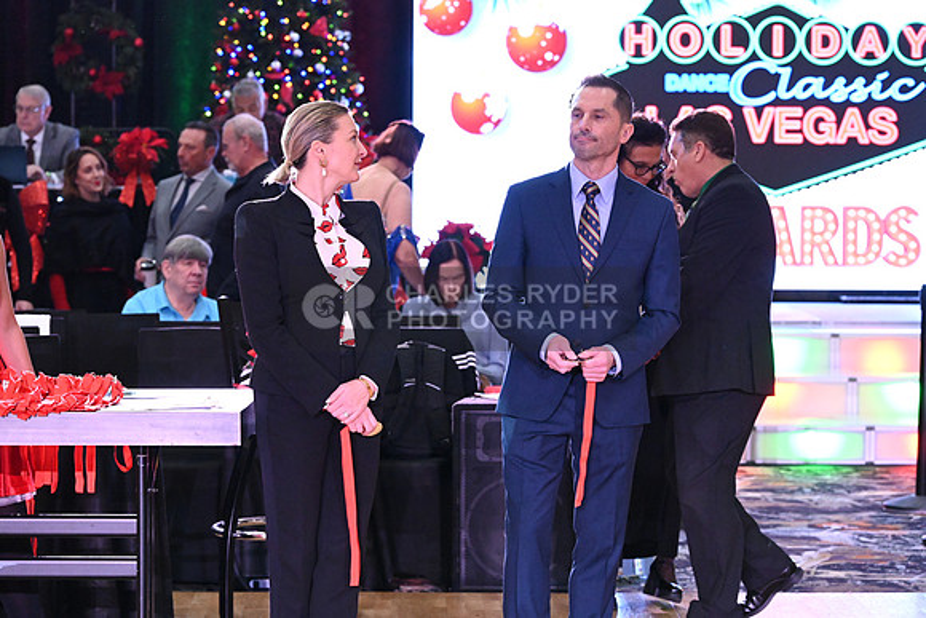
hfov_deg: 17.1
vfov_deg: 11.4
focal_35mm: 120
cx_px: 463
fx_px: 3087
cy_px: 309
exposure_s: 1/320
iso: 8000
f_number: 5.6
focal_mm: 120
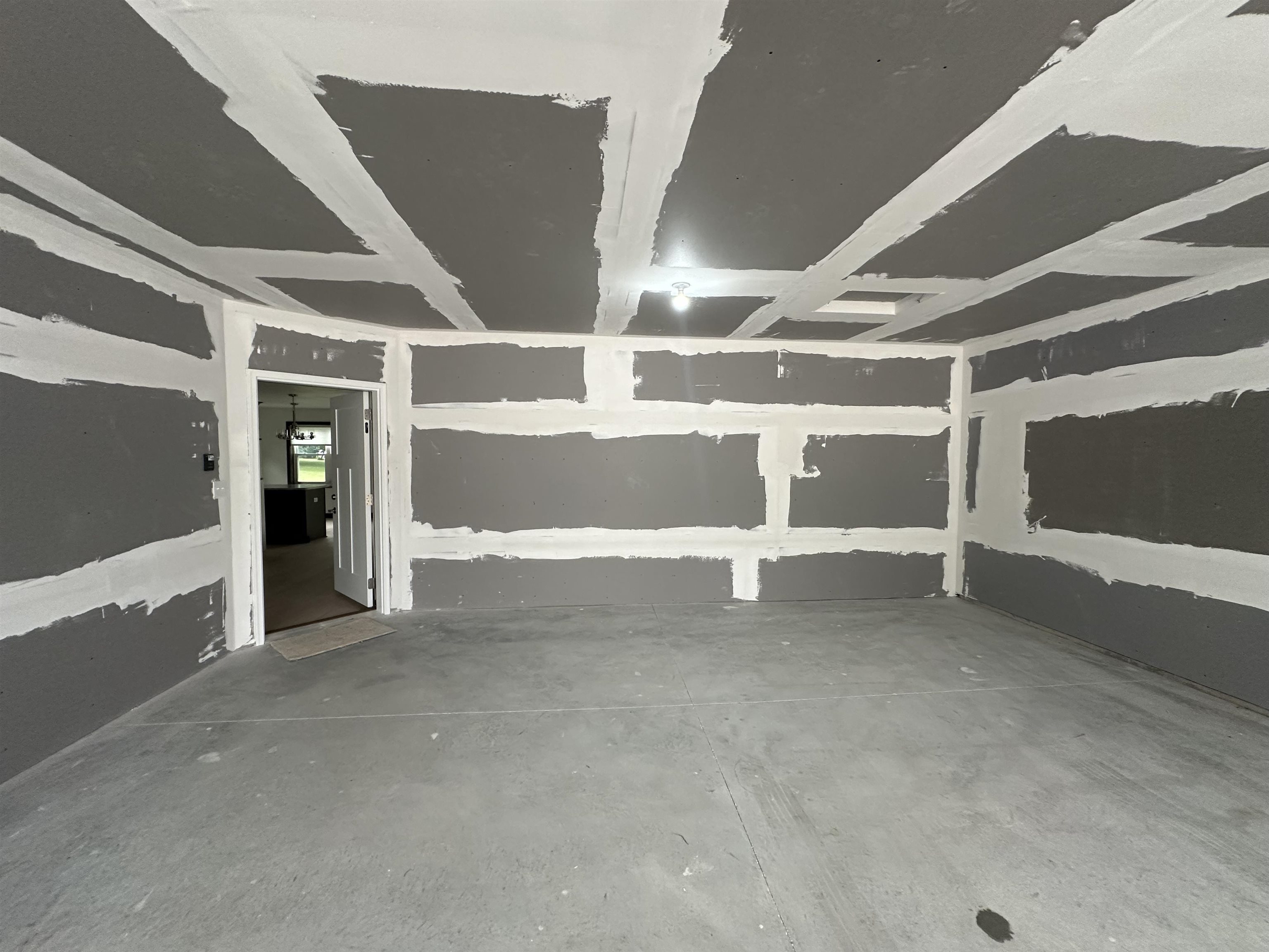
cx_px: 634
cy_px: 476
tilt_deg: -1.1
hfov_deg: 102.1
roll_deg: +0.8
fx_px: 513
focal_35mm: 14
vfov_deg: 85.7
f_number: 2.2
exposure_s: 1/120
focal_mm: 2.22
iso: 250
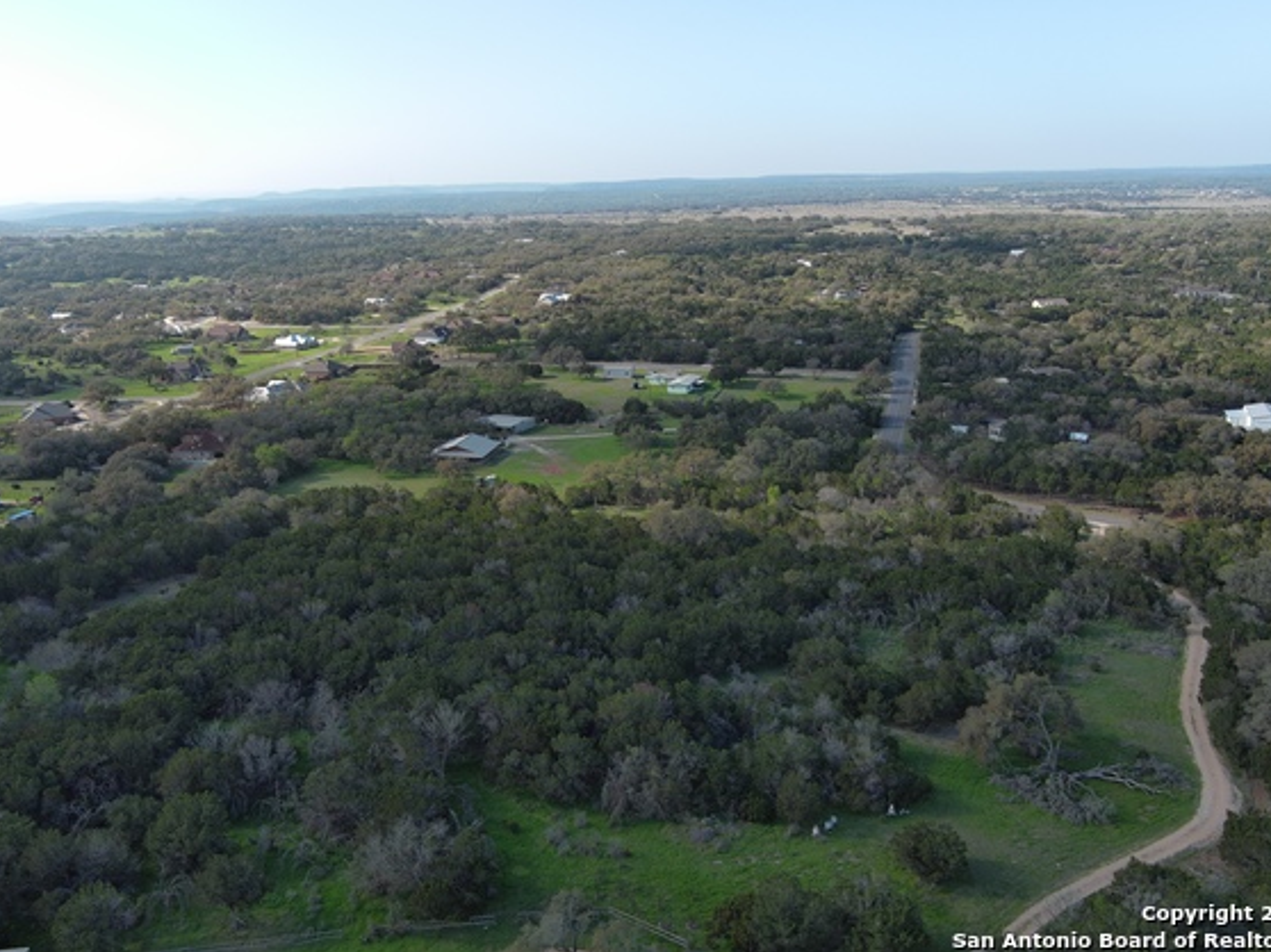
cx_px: 594
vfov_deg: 44.1
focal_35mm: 32
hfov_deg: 56.8
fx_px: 1174
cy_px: 468
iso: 100
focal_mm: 10.57
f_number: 2.8
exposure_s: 1/867
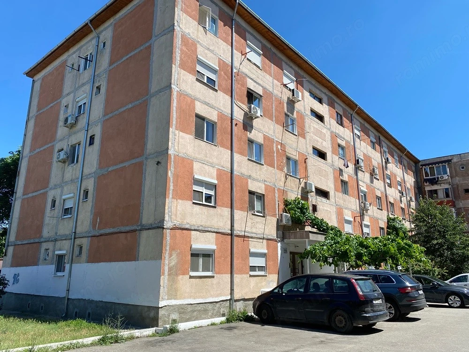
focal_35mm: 26
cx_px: 234
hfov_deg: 67.3
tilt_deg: +14.7
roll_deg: -0.5
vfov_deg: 53.1
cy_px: 176
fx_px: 352
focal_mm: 4.25
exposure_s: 1/2890
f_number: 1.8
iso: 32
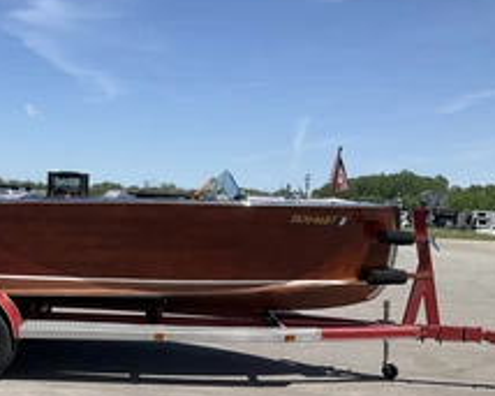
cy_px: 276
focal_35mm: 53
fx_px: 776
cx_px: 46
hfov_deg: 33.4
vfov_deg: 28.3
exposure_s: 1/2538
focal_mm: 3
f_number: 1.8
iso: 25
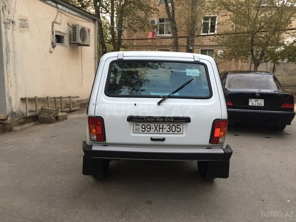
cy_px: 111
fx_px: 248
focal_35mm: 29
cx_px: 148
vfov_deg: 48.2
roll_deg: -1.5
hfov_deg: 61.7
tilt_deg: -10.2
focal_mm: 4.15
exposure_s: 1/33
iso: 80
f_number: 2.2
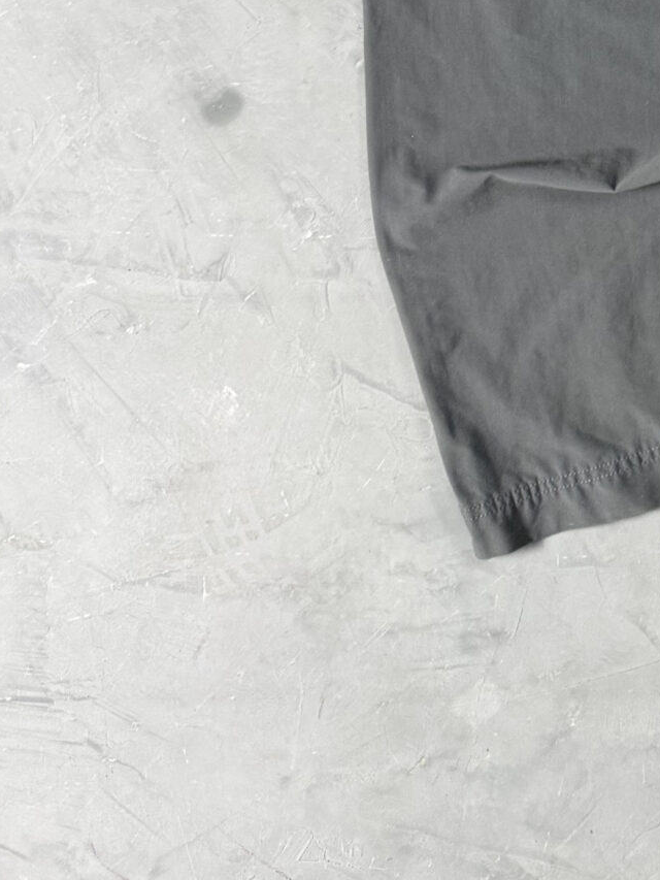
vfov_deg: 22.9
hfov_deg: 18.7
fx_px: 1830
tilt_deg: -80.9
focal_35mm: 72
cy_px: -366
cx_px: 905
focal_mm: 6.76
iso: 160
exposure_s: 1/60
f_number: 1.78
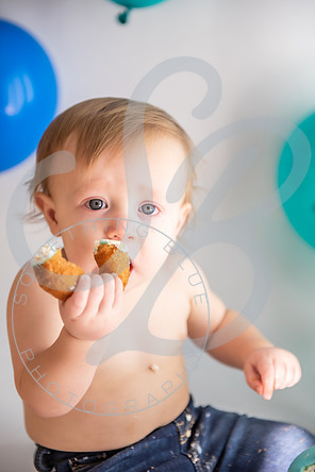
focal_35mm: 71
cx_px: 159
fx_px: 932
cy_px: 236
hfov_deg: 19.2
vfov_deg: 28.5
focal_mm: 70
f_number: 2.8
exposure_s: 1/200
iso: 320
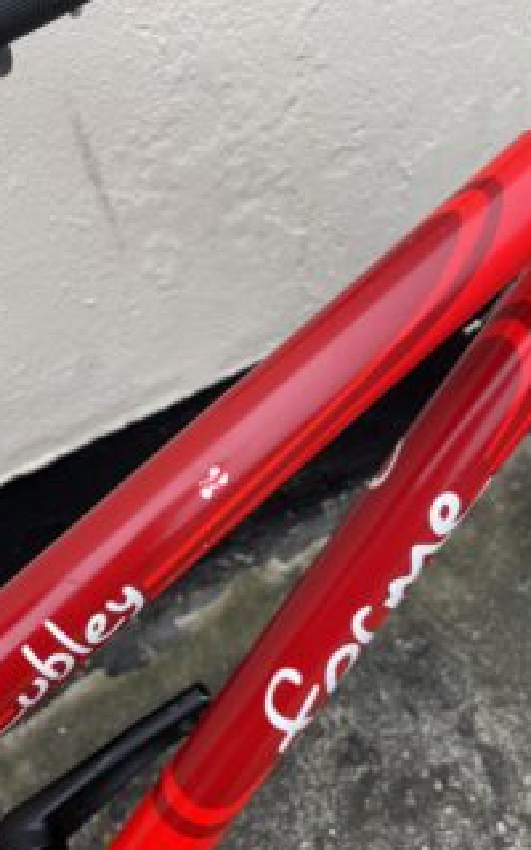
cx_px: 196
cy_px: 409
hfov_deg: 40.3
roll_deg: +12.3
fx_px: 718
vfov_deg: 61.2
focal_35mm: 31
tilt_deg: -40.4
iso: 32
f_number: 1.6
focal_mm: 4.2
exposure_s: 1/317
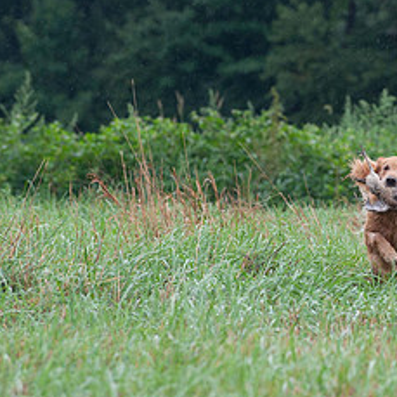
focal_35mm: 430
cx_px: 373
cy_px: 147
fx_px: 5579
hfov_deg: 4.1
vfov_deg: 4.1
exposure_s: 1/800
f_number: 5.6
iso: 800
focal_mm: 200
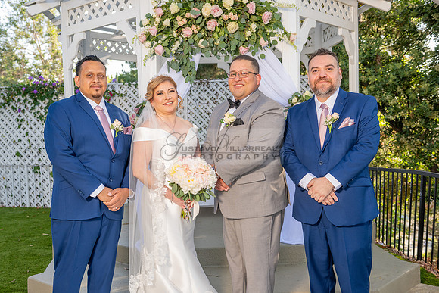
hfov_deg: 47.1
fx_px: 502
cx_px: 188
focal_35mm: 41
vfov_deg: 32.5
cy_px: 167
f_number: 4.5
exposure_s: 1/200
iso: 250
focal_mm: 36
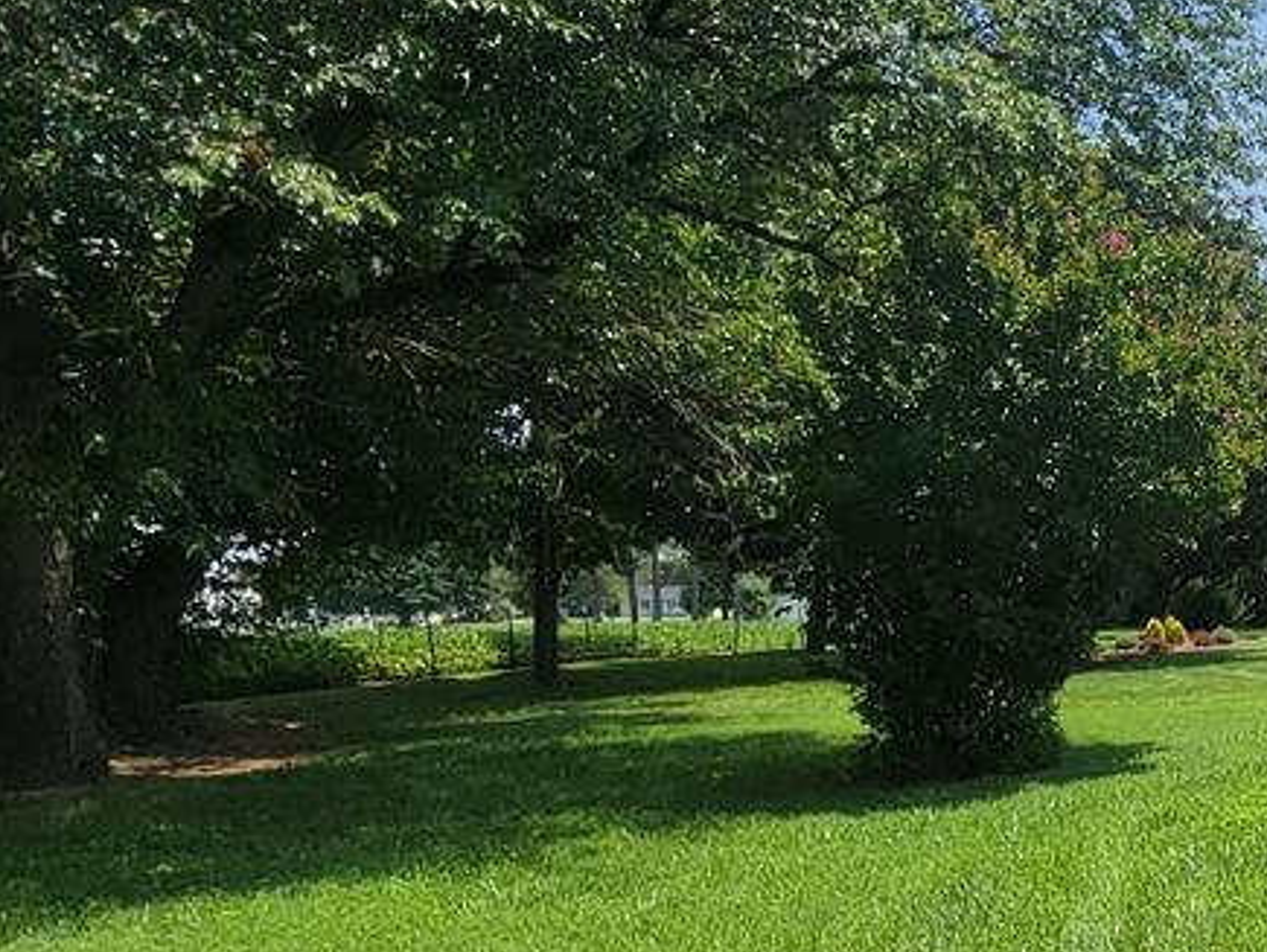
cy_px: 649
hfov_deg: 33.1
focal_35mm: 43
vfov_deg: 33.3
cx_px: 1625
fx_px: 1575
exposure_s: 1/1497
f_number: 2.2
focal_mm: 2.2
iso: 50
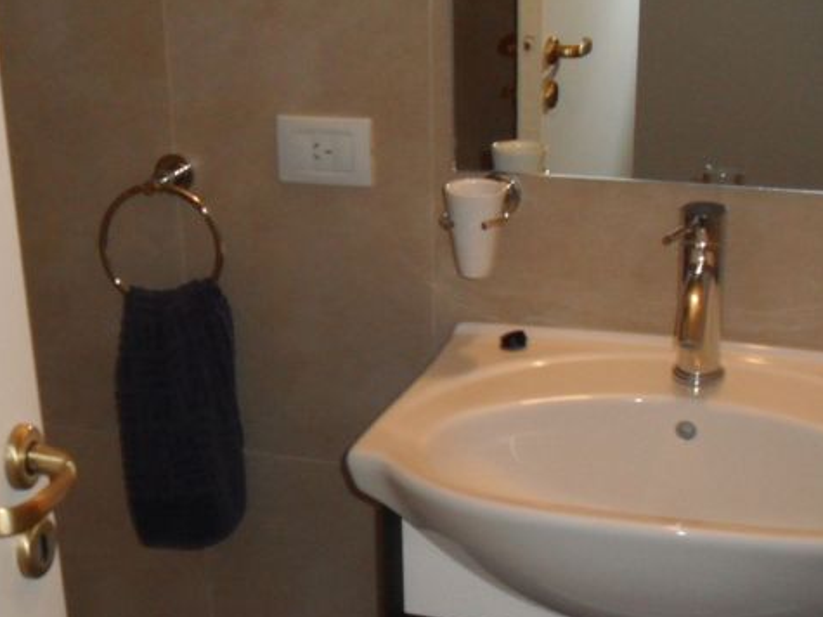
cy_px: 482
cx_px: 260
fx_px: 1402
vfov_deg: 24.5
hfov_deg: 32.4
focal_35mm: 59
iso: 200
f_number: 3.2
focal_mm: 6.3
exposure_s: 1/45
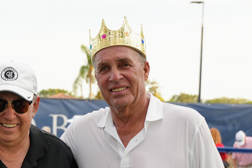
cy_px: 165
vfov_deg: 14.4
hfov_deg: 21.3
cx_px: 32
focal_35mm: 94
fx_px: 656
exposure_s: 1/160
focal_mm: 37.3
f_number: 4
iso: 100
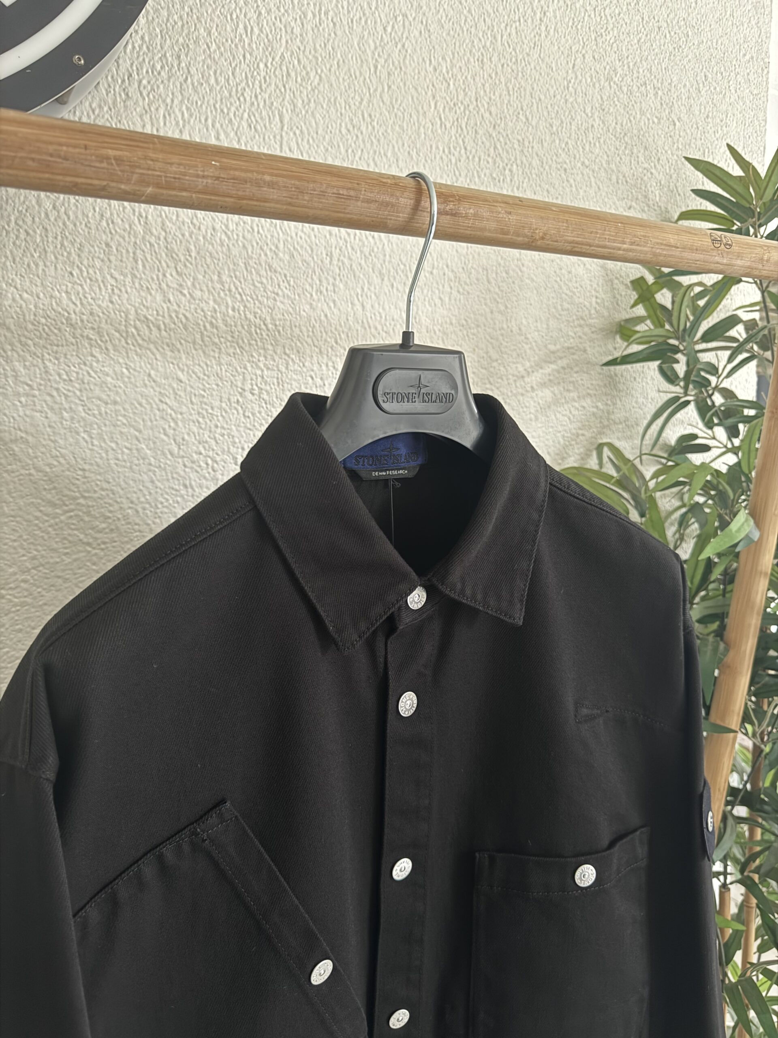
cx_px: 389
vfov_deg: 71.6
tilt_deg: -8.0
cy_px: 519
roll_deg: +0.8
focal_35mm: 24
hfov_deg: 56.8
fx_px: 719
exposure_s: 1/25
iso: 2000
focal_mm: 6.76
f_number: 1.78
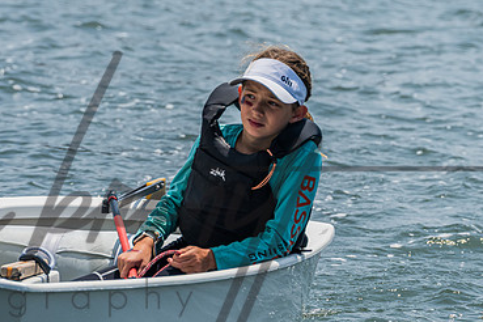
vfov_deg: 2.6
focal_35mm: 535
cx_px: 252
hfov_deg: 3.9
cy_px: 121
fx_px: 7177
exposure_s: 1/1250
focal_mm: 260
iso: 320
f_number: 8
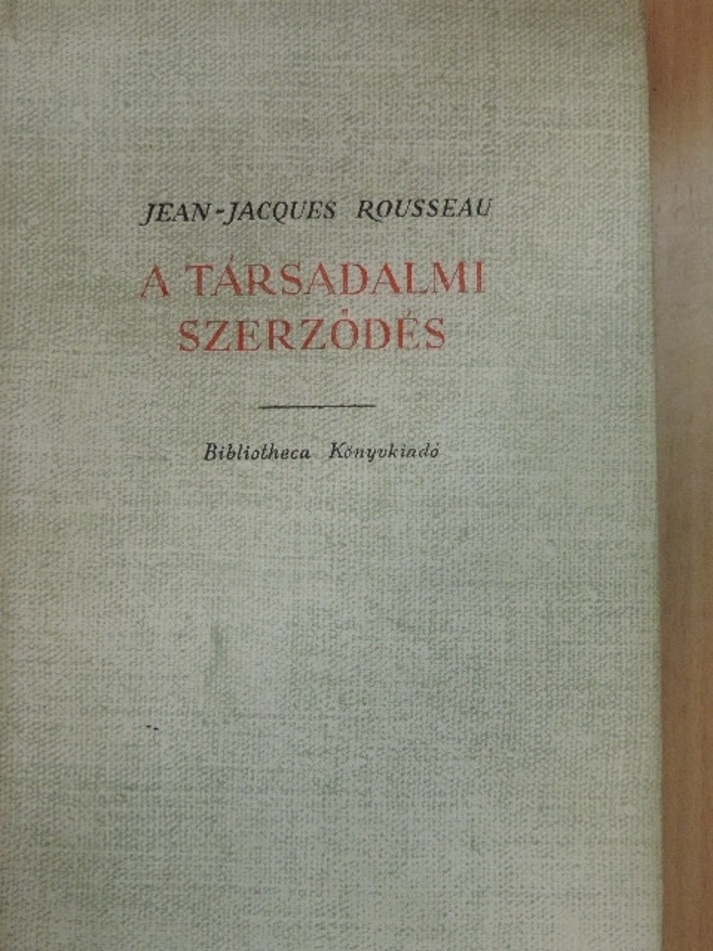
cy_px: 476
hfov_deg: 26.6
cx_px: 356
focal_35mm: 55
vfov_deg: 34.9
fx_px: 1510
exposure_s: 1/100
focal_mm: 9.8
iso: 1000
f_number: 3.7
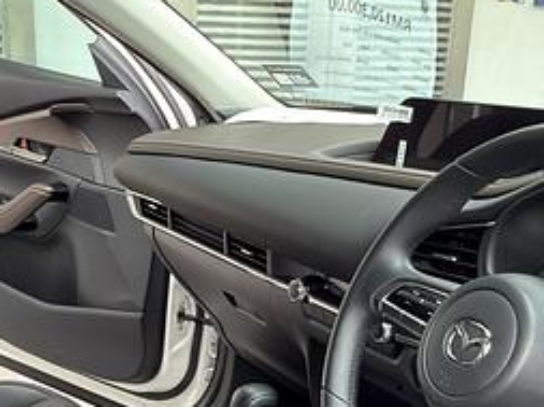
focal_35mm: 57
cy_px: 444
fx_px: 894
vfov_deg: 24.0
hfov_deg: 33.8
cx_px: 234
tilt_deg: -22.8
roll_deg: -1.7
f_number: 2.2
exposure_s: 1/49
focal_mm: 2.22
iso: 64
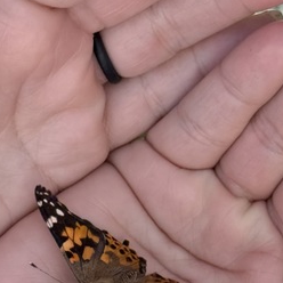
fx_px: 1619
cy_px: 215
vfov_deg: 10.0
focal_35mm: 175
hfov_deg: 10.0
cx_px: 49
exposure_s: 1/1575
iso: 100
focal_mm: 6.76
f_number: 1.78
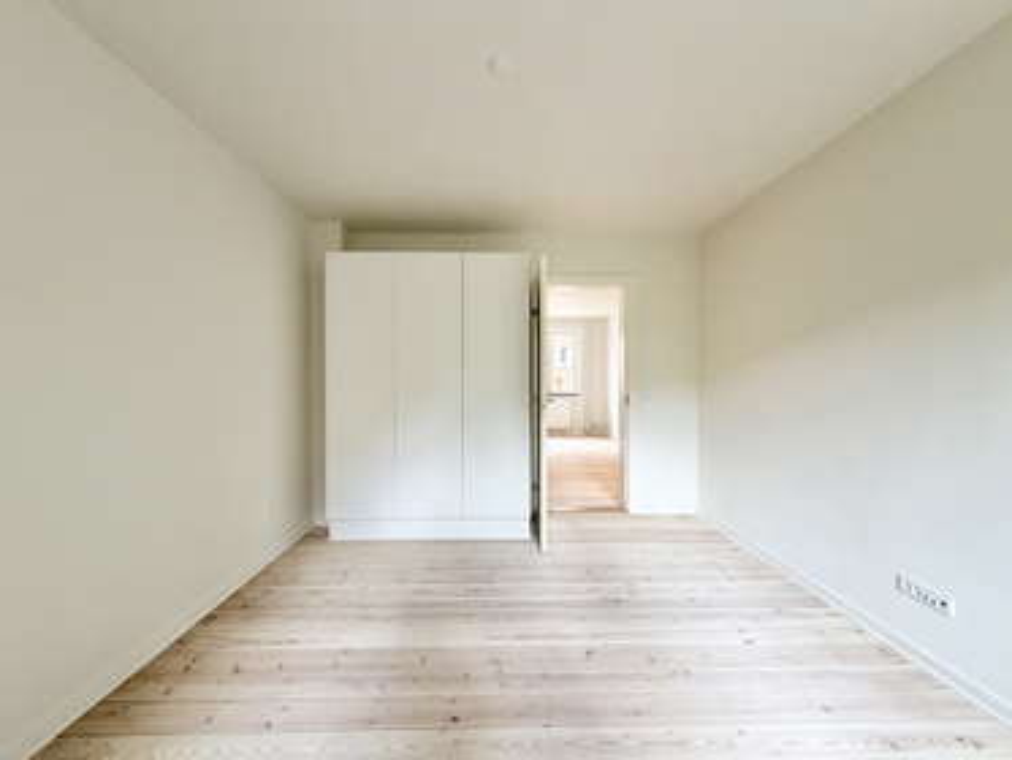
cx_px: 506
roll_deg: +0.1
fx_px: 409
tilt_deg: -0.3
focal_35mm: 14
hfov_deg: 102.0
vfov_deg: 85.7
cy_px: 380
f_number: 2.2
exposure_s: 1/121
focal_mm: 2.22
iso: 250
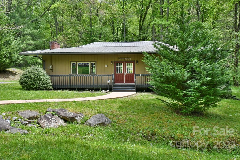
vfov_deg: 41.1
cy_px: 80
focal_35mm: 32
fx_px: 213
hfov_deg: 58.7
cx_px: 120
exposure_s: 1/320
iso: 1600
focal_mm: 32
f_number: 9
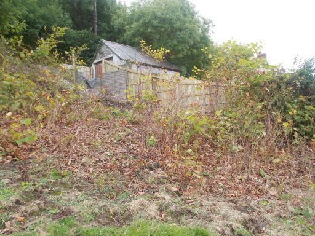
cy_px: 118
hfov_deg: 60.0
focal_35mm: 30
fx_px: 273
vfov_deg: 46.8
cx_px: 158
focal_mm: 5.3
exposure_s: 1/100
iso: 80
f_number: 3.4
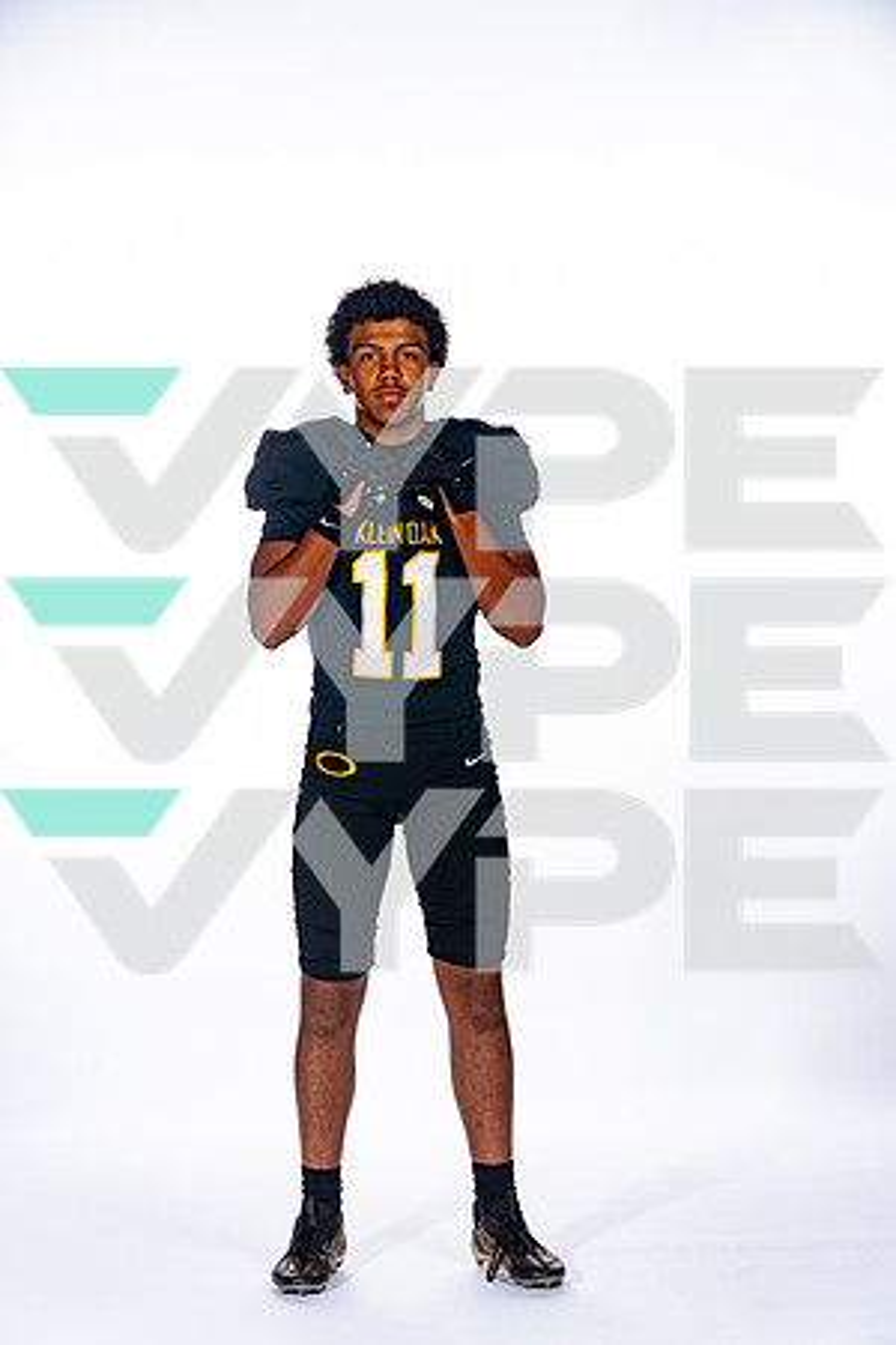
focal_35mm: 92
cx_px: 448
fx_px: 3434
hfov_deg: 14.9
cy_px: 672
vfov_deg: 22.1
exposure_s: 1/250
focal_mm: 92
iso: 250
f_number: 8
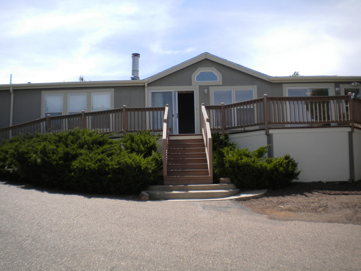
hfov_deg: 52.6
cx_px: 180
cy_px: 136
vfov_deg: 40.7
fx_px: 365
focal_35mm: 35
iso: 80
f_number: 4.6
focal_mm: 6.3
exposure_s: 1/522
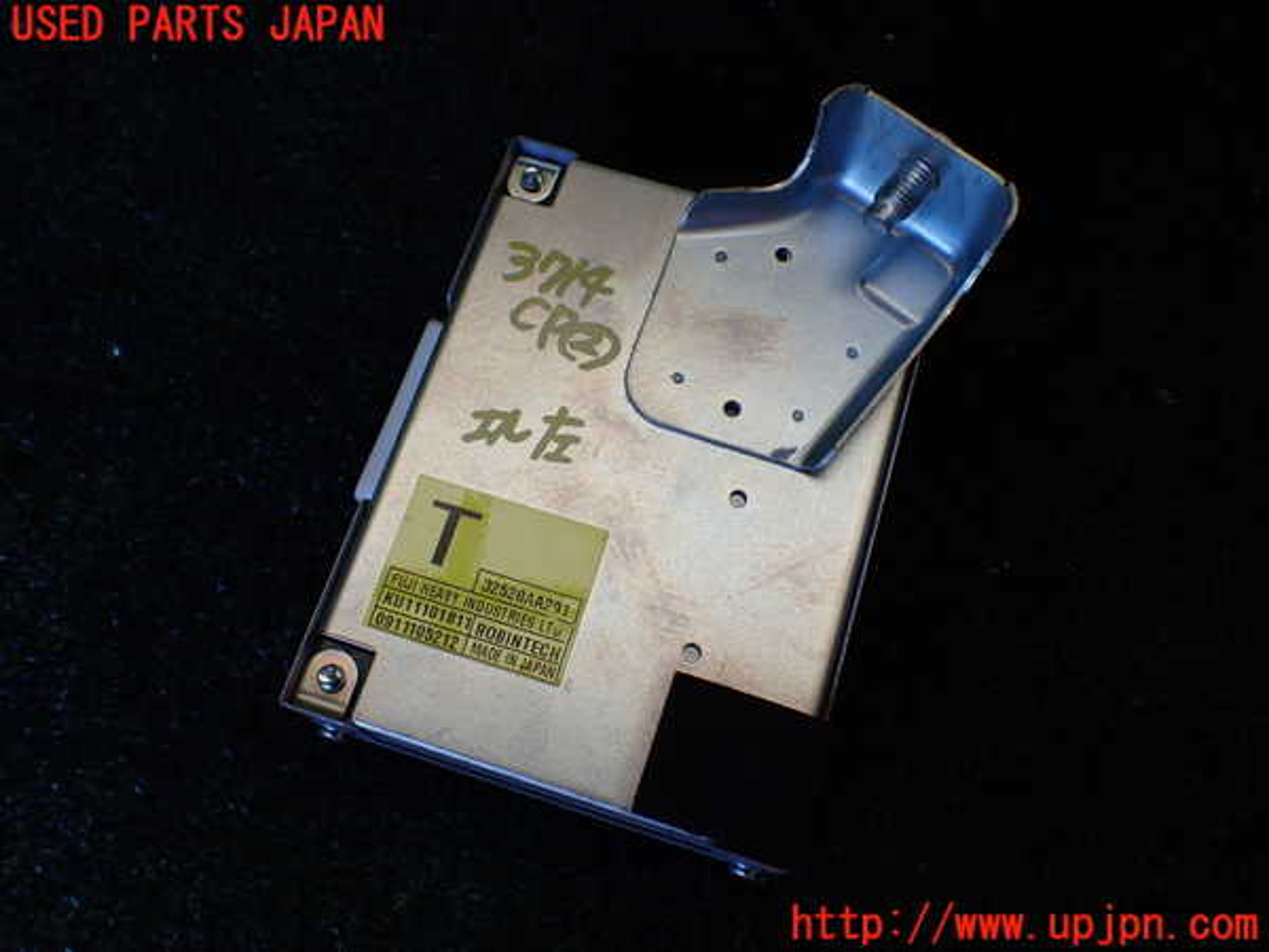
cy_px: 476
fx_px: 1100
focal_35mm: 30
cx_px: 634
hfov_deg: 60.0
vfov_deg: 46.8
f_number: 3.2
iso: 100
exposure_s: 1/125
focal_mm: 5.4
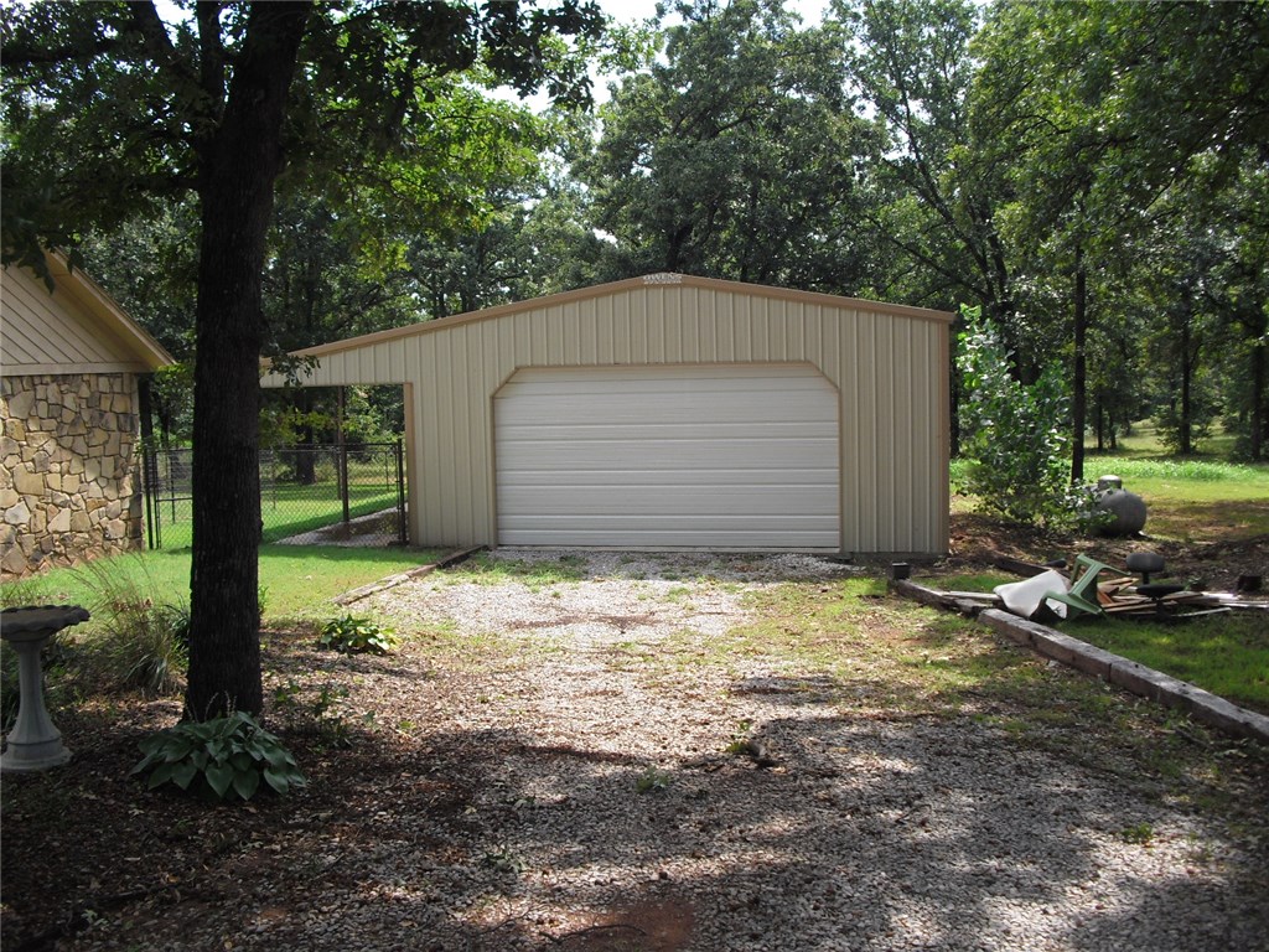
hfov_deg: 51.4
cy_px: 476
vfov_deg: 39.7
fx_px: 1320
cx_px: 634
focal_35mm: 36
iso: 100
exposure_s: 1/80
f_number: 7.8
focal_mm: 6.3
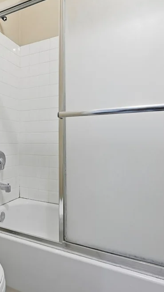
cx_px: 29
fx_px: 201
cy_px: 144
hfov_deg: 42.1
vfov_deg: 71.9
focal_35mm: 26
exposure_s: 1/80
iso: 1250
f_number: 9
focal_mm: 16
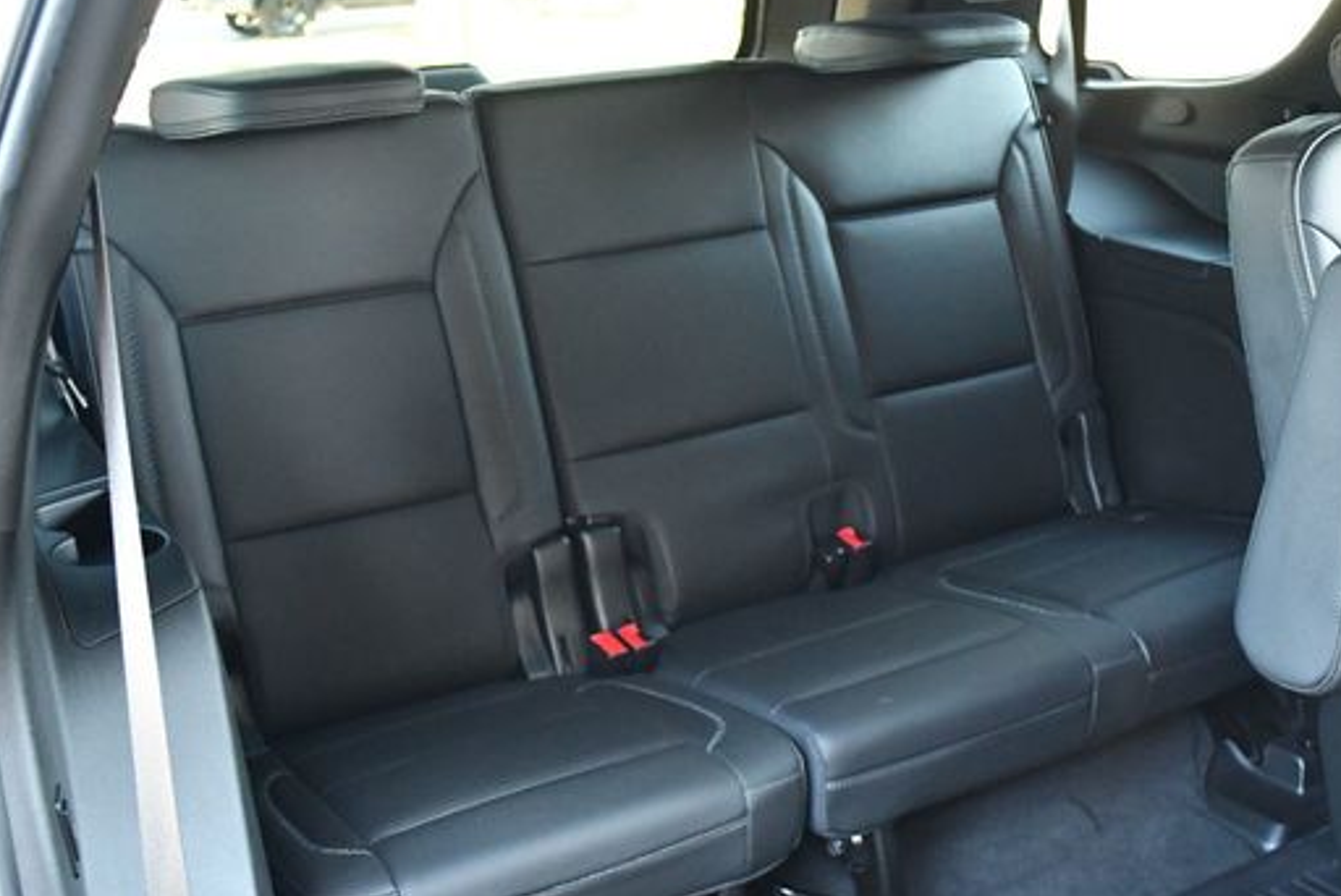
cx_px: 788
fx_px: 1677
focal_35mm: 45
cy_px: 435
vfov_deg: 29.9
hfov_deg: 43.4
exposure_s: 1/125
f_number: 3.5
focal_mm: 18
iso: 3200
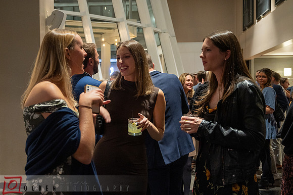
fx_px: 317
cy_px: 98
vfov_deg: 34.2
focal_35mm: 39
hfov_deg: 49.6
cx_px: 146
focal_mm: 39
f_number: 4
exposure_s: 1/60
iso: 3200
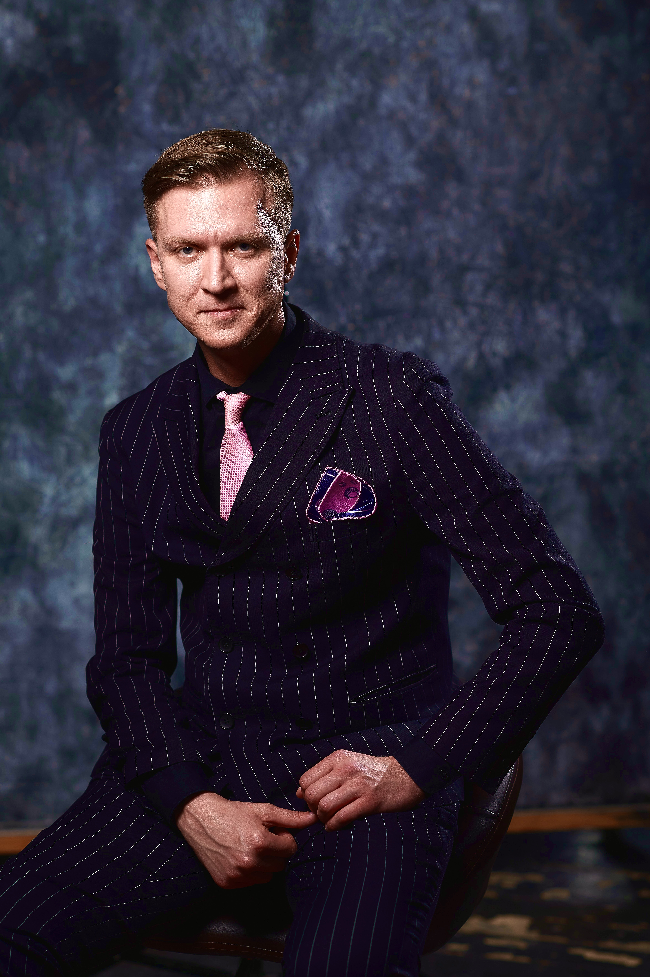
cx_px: 325
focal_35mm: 85
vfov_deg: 23.9
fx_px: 2305
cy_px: 488
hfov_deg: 16.1
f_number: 4
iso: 160
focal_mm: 85
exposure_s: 1/160
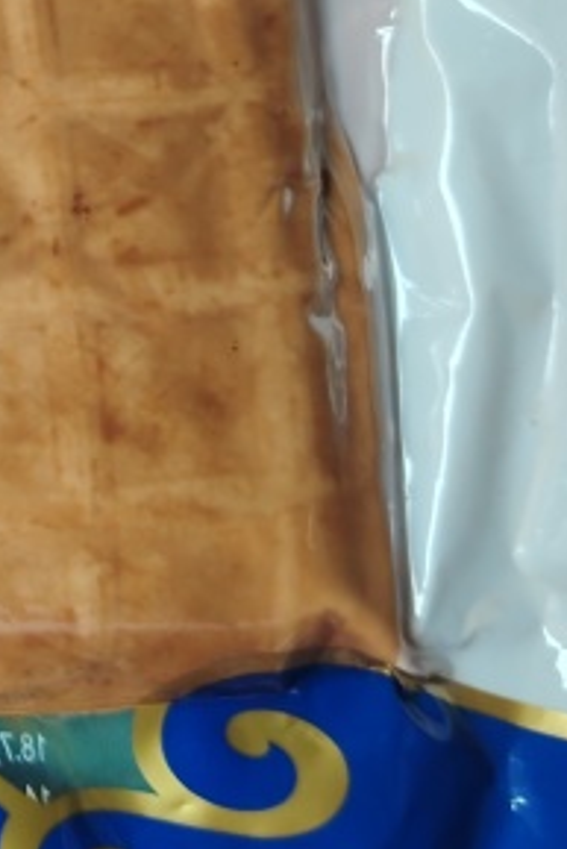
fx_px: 2171
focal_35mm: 92
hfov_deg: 13.1
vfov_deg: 21.7
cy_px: 122
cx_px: -538
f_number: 1.75
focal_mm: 5.25
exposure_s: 1/100
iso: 197
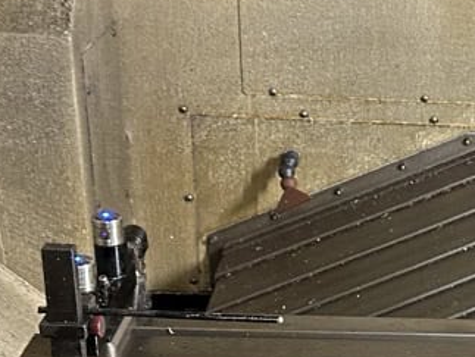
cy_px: 307
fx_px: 1305
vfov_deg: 15.4
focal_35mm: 95
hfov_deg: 19.6
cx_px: 546
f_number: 1.8
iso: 400
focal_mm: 6.9
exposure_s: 1/60
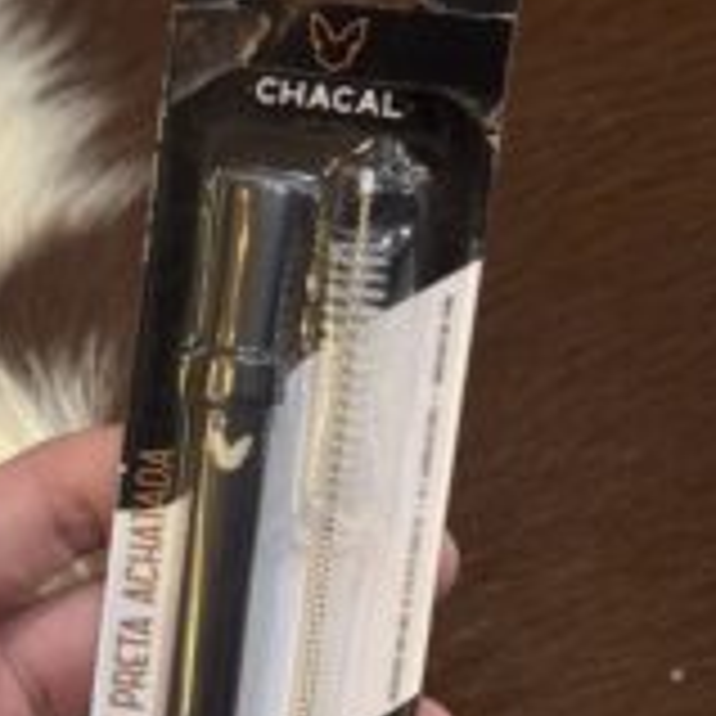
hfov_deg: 16.2
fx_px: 2504
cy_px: 657
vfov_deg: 16.1
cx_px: 261
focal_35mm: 107
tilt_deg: -60.4
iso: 125
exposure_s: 1/60
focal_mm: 6.76
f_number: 1.78
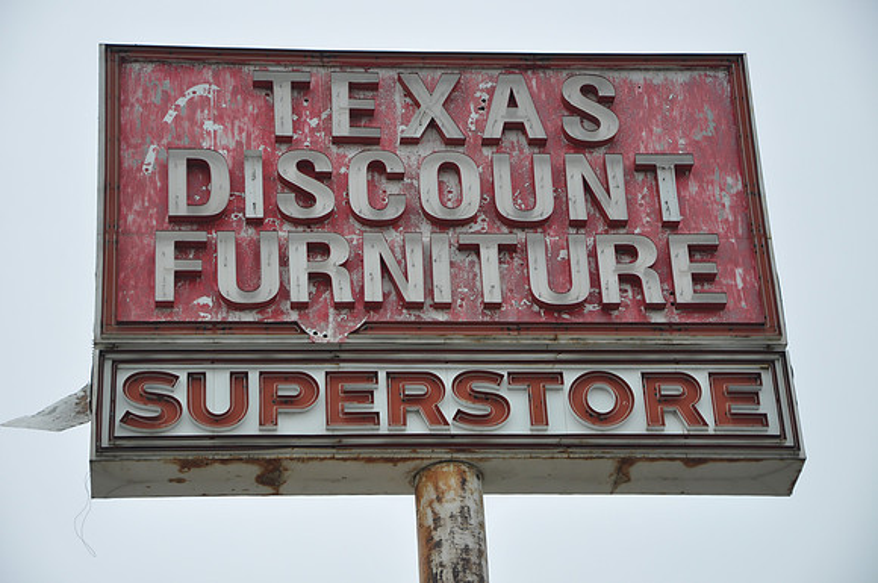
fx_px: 2557
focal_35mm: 105
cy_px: 292
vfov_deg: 13.0
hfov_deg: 19.5
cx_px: 439
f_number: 6.3
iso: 200
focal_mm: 70
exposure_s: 1/160
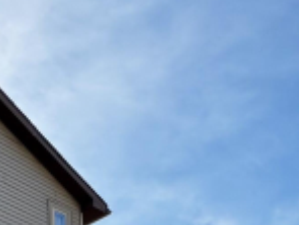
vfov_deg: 17.7
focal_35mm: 63
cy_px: 428
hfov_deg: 30.7
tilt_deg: +7.8
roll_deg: +3.0
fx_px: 544
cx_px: 144
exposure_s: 1/980
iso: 40
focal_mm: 2.22
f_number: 2.2
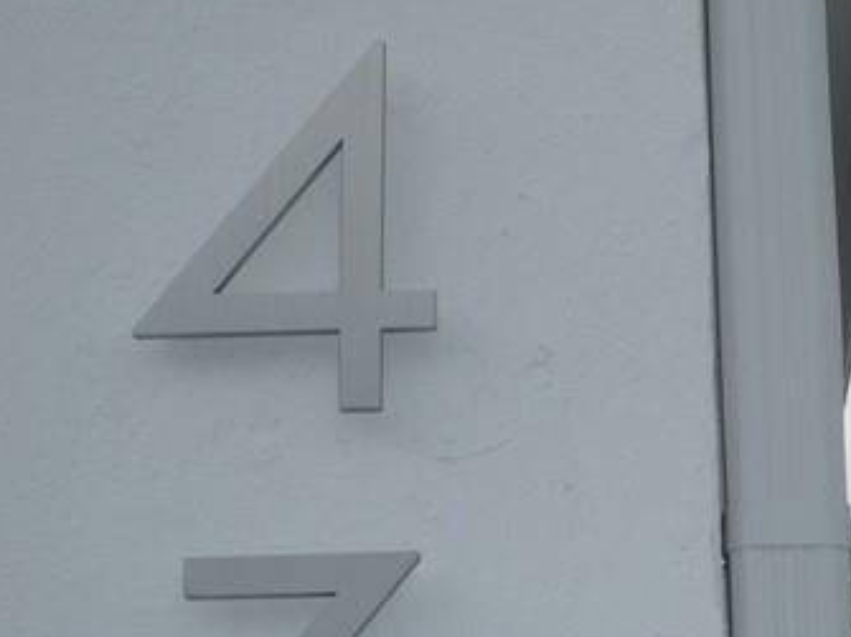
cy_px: 297
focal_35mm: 110
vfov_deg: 13.5
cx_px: 925
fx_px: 2703
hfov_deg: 17.3
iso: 64
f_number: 5.6
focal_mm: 6.3
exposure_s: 1/478
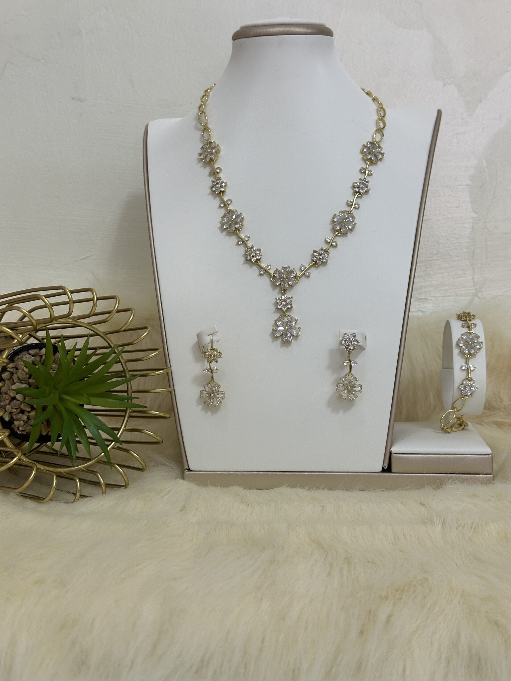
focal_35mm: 48
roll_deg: -0.6
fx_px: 945
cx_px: 256
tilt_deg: -4.7
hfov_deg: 30.3
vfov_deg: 39.7
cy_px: 340
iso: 80
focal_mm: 6.86
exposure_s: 1/78
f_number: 1.78
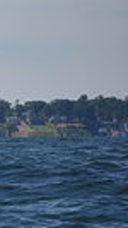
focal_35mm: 915
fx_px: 5511
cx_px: -360
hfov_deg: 1.3
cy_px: 78
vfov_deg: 2.4
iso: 200
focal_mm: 200
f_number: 5
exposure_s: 1/800
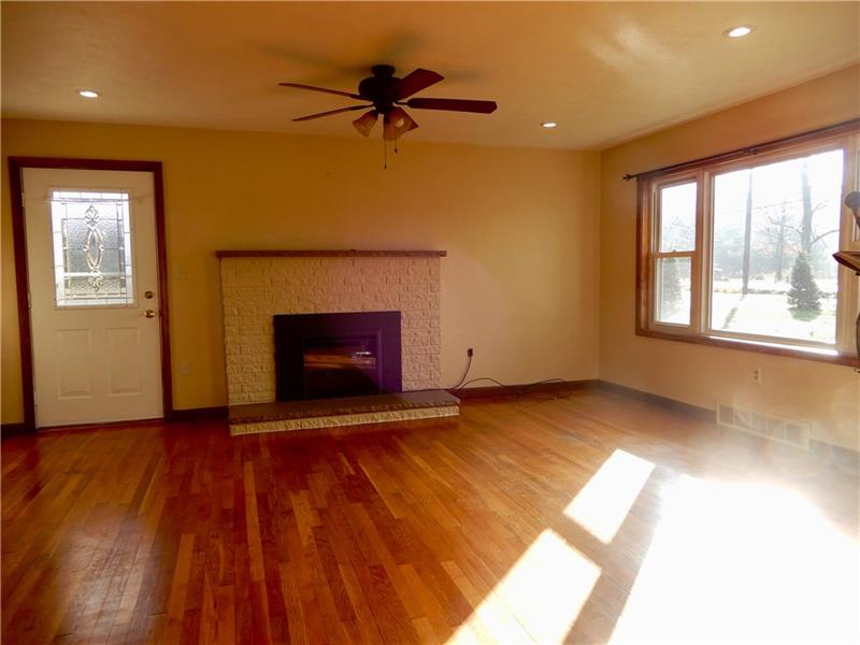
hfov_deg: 71.6
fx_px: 596
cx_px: 430
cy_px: 322
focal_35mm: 24
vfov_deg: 56.8
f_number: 3.4
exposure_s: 1/125
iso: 80
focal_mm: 4.3
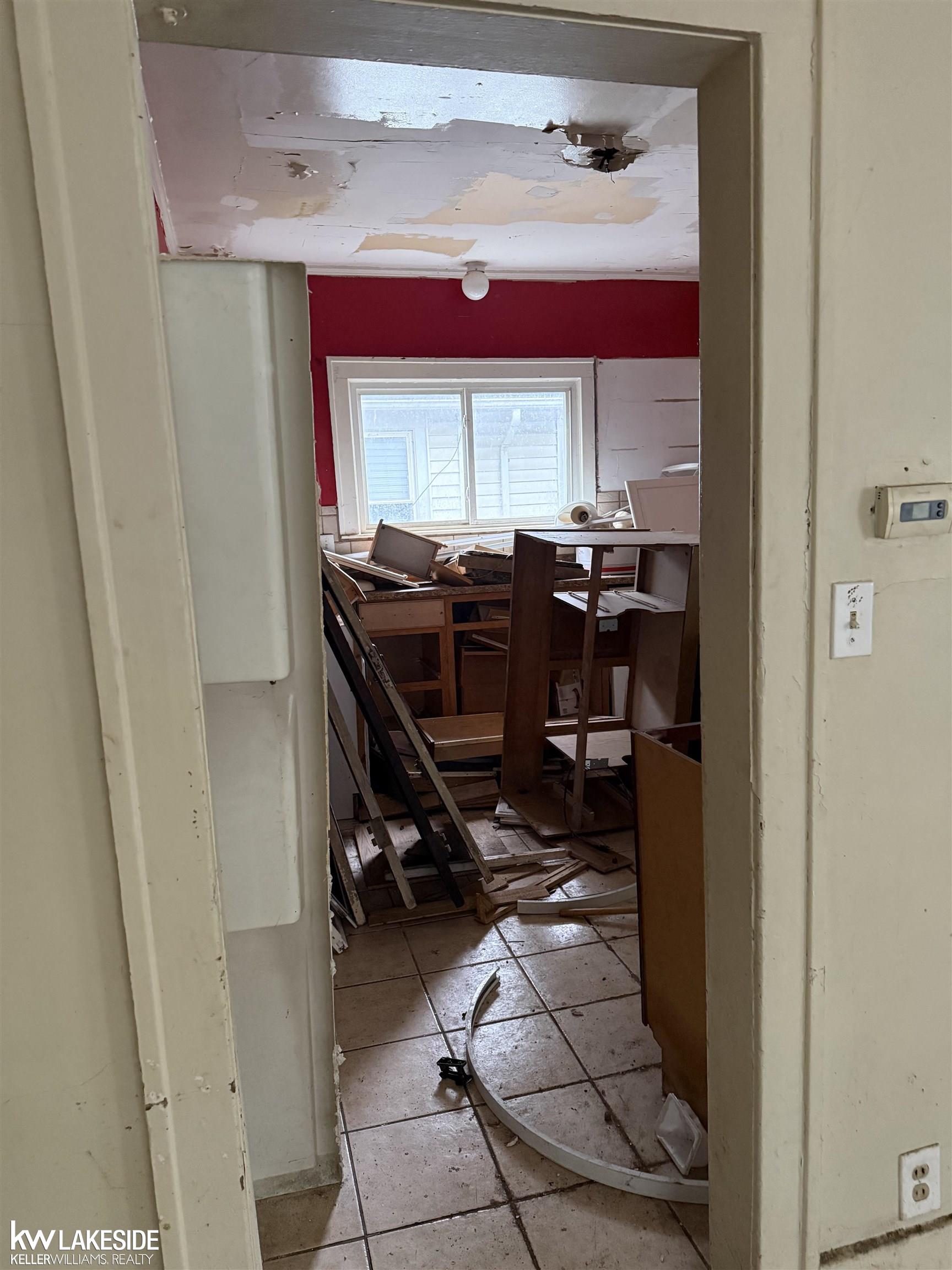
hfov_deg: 56.8
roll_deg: +3.3
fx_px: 880
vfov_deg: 71.6
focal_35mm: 24
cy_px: 635
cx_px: 476
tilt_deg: -7.7
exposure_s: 1/57
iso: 800
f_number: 1.78
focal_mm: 6.76
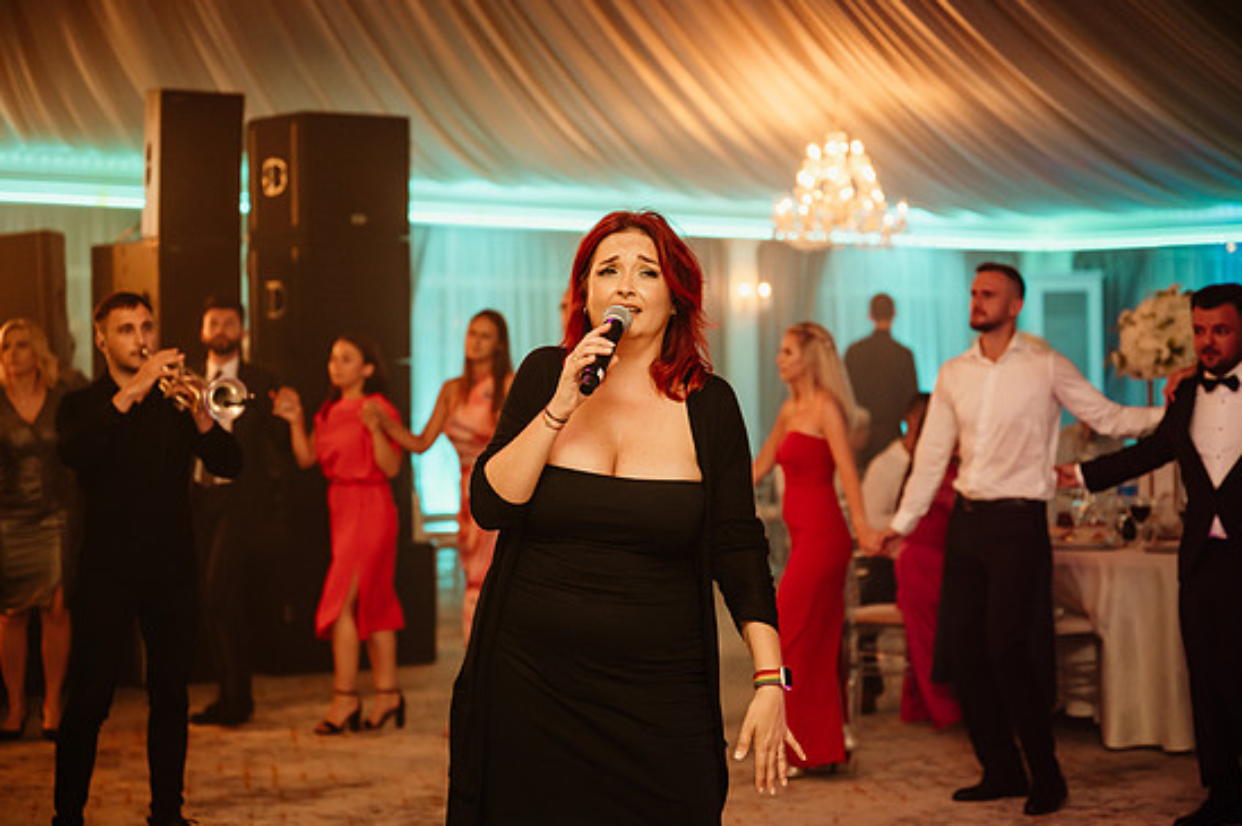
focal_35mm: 74
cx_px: 633
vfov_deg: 18.4
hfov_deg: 27.4
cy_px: 430
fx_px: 2551
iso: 1600
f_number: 2.8
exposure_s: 1/160
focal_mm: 70
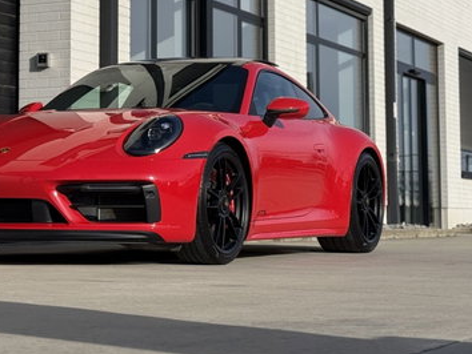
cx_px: 143
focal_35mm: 104
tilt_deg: +5.1
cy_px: 72
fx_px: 1419
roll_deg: -2.3
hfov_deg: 18.8
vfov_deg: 14.2
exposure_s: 1/8772
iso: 80
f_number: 1.78
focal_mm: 6.76
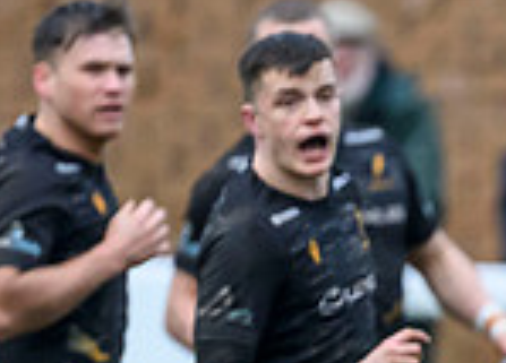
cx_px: 1321
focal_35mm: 2462
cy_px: 728
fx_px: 35445
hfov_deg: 0.8
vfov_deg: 0.6
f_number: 3.5
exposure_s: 1/1600
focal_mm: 400
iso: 3200
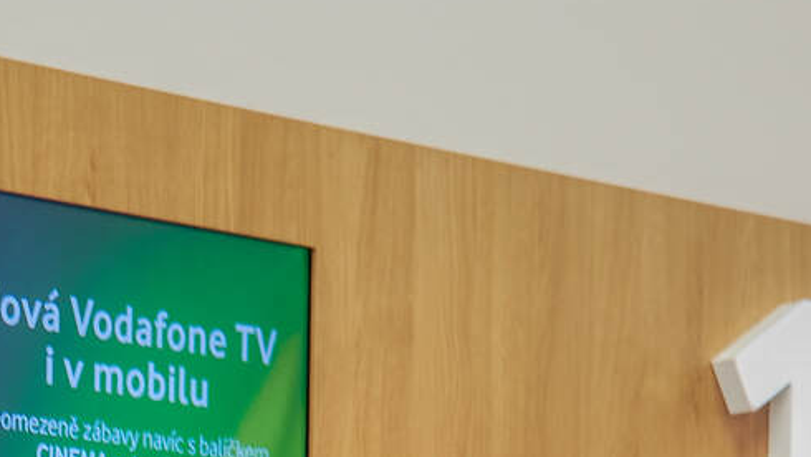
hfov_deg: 11.0
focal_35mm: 193
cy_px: 1229
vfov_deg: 6.0
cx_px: -111
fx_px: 4152
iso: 500
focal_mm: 30
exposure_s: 1/25
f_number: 7.1
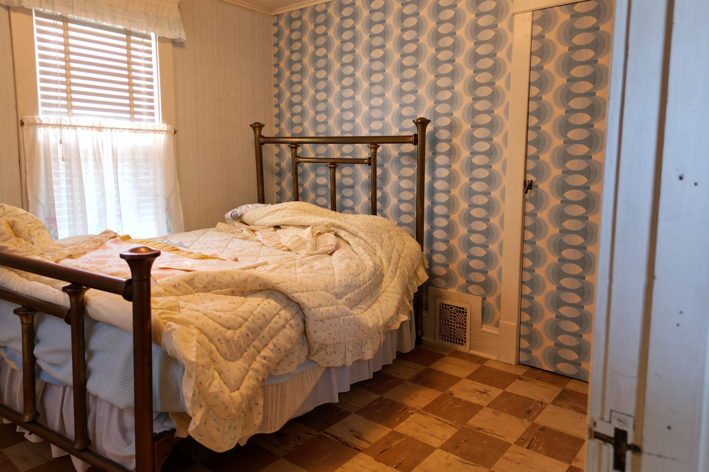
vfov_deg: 51.2
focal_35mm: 25
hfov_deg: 71.5
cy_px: 215
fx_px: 492
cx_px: 354
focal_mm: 6.72
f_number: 1.7
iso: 100
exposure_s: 1/25
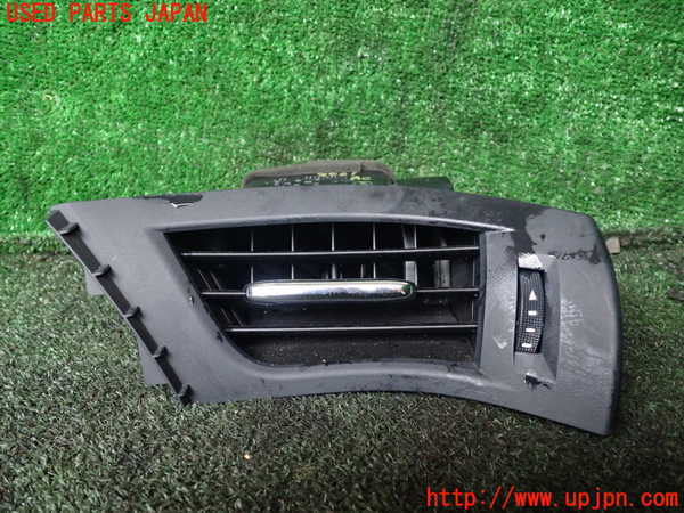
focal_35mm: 30
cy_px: 256
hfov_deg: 60.0
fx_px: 593
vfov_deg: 46.8
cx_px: 342
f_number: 2.3
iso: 800
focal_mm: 5.4
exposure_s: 1/25
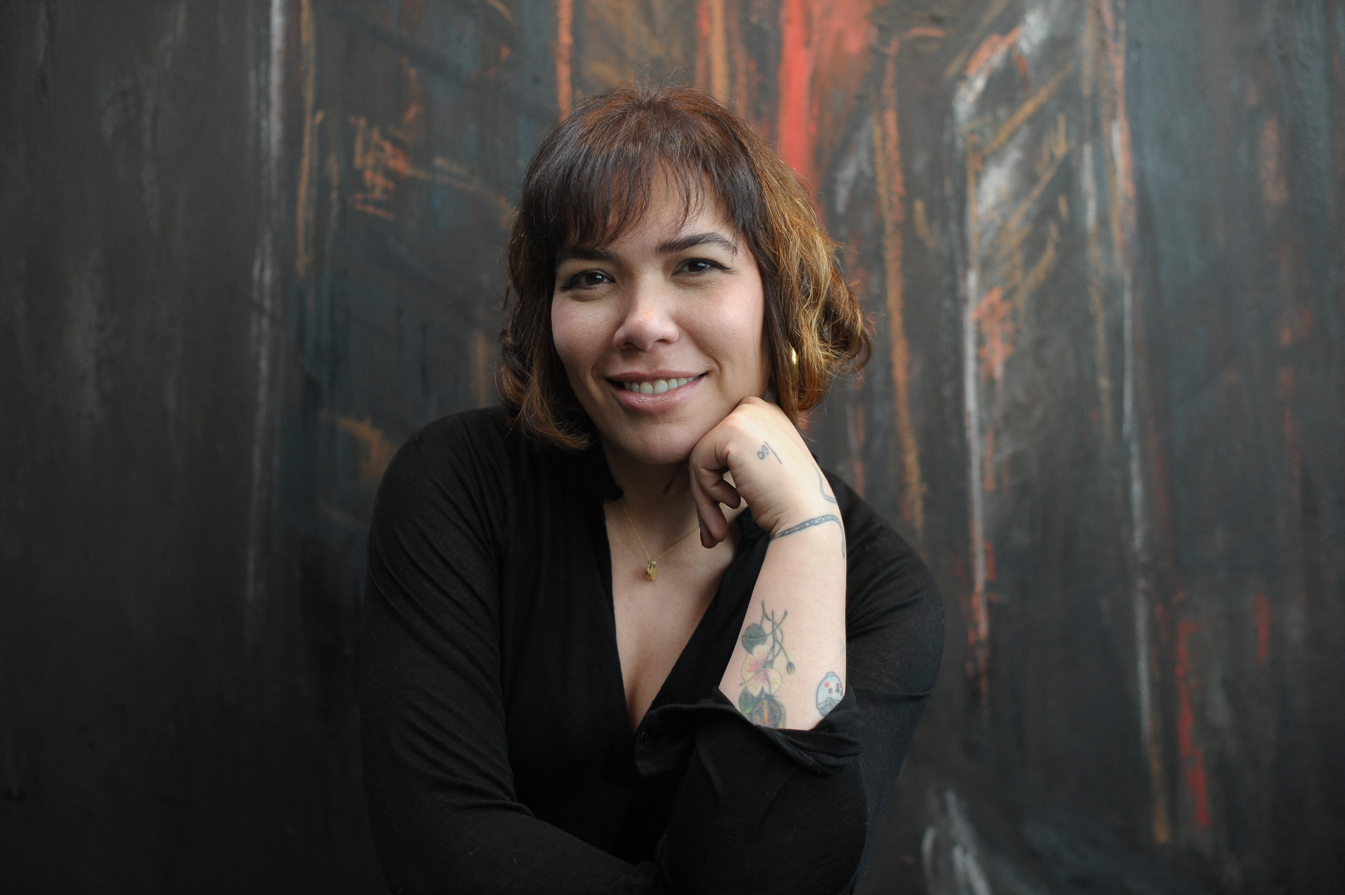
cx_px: 672
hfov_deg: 39.6
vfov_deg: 27.0
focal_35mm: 50
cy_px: 448
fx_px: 1867
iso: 1600
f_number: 2.8
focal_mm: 50
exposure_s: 1/400
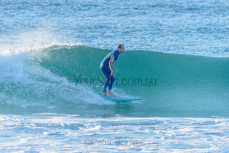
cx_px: 114
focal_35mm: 500
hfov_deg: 4.1
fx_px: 3181
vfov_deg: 2.8
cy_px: 76
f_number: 5.6
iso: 560
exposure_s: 1/2000
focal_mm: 500
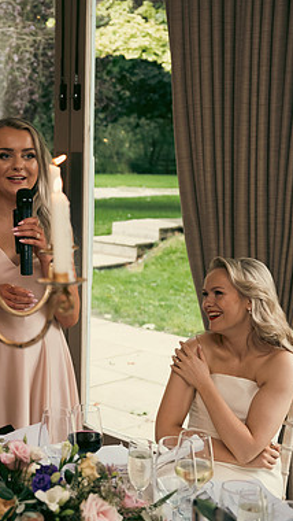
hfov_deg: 18.2
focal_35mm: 64
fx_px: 883
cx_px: -25
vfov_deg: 32.8
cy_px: 260
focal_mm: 40
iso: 400
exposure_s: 1/160
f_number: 3.5
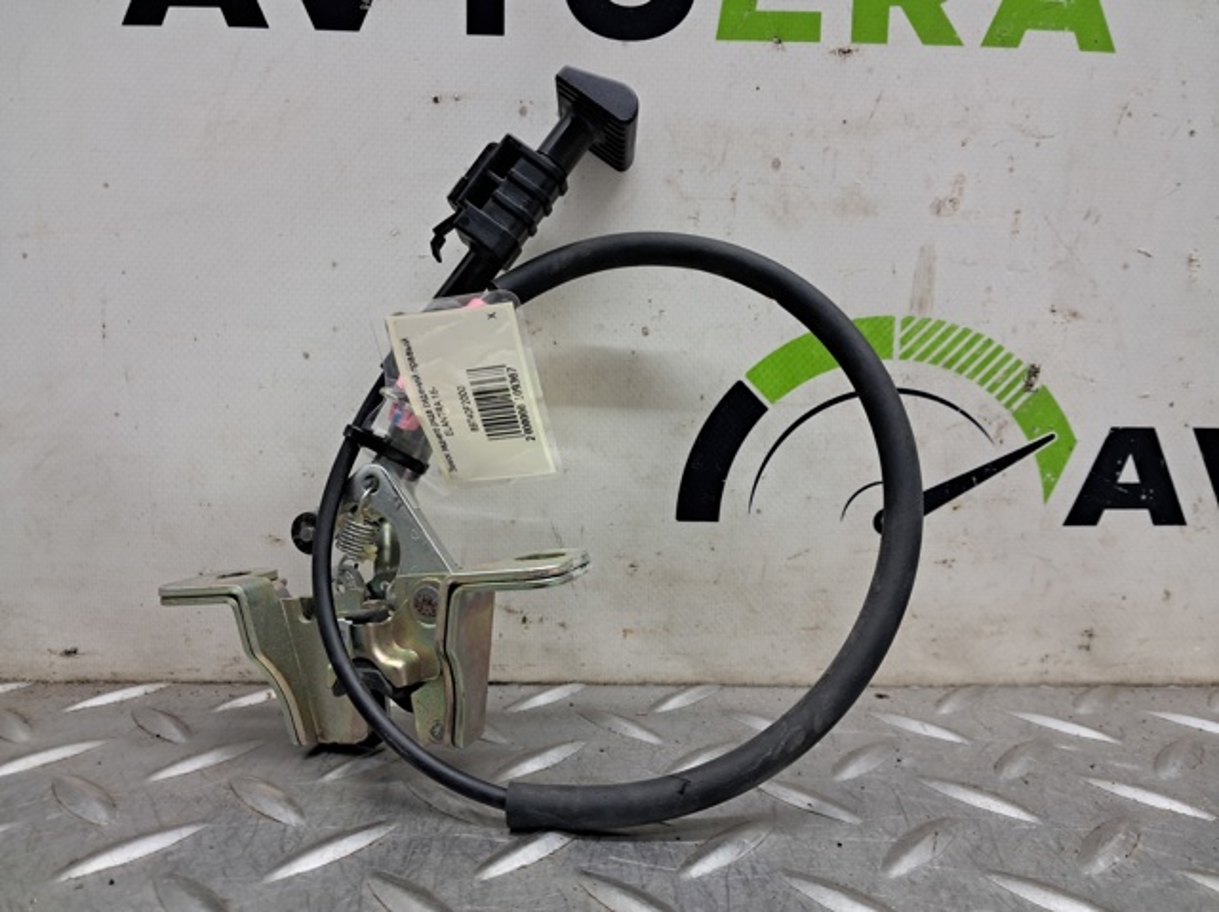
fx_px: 950
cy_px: 456
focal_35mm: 27
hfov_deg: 65.4
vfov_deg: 51.3
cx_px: 610
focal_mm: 4
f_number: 1.8
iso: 125
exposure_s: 1/50
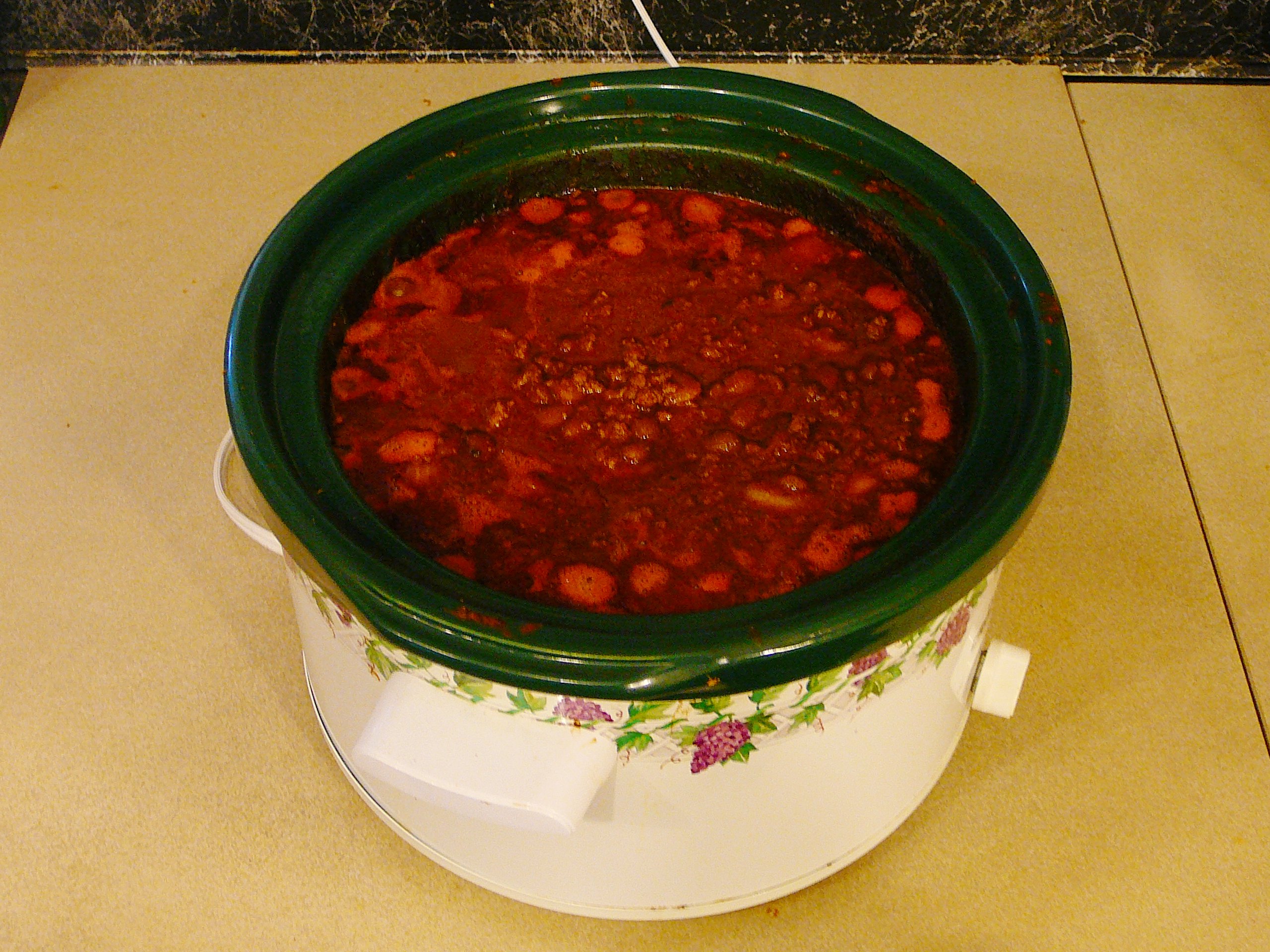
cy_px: 476
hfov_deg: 38.9
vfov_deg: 29.7
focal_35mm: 49
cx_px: 635
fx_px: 1798
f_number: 3.4
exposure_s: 1/8
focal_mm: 7.3
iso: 200
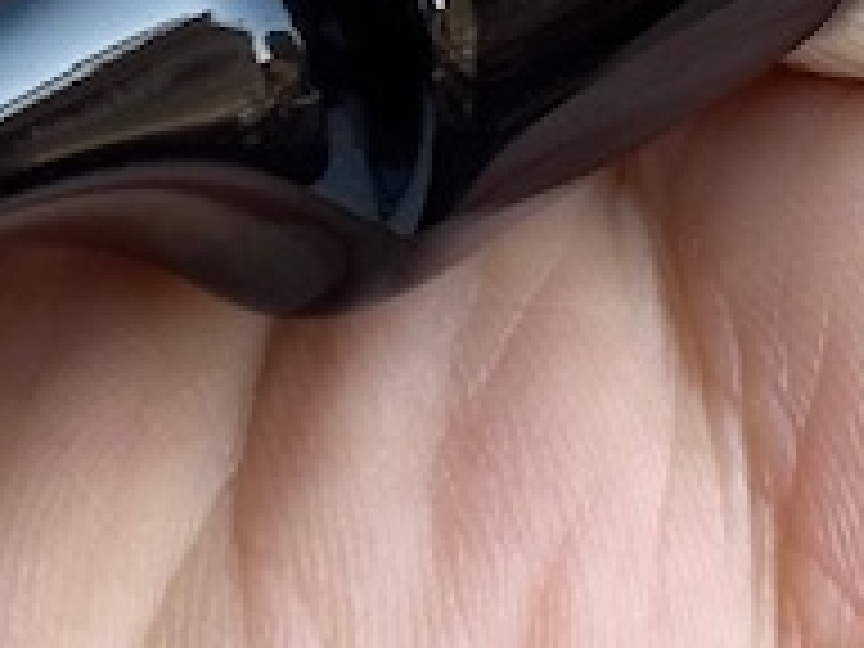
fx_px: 7987
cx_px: 706
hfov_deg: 6.2
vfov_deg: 4.6
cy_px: -500
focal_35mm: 320
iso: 64
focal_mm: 6.86
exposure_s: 1/475
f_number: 1.78
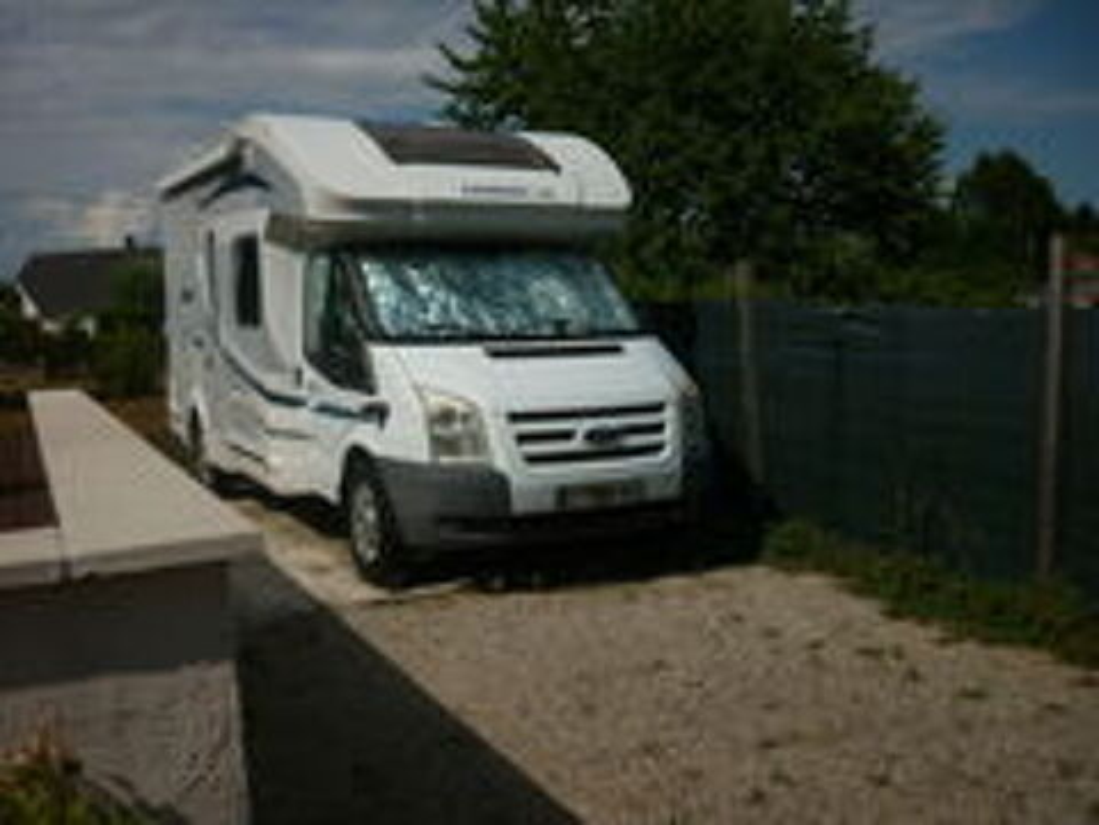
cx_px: 550
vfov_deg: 42.9
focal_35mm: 33
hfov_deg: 55.4
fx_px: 1048
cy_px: 412
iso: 80
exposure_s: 1/800
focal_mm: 5.5
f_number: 8
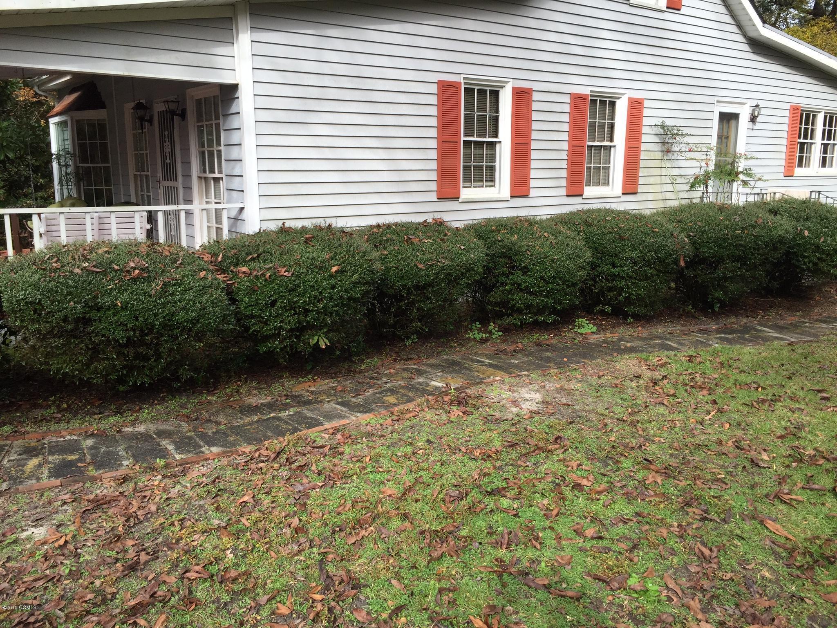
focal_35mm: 29
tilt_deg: -10.5
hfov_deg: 61.7
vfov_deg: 48.2
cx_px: 418
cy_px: 314
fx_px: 701
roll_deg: -1.0
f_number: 2.2
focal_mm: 4.15
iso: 32
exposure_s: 1/842
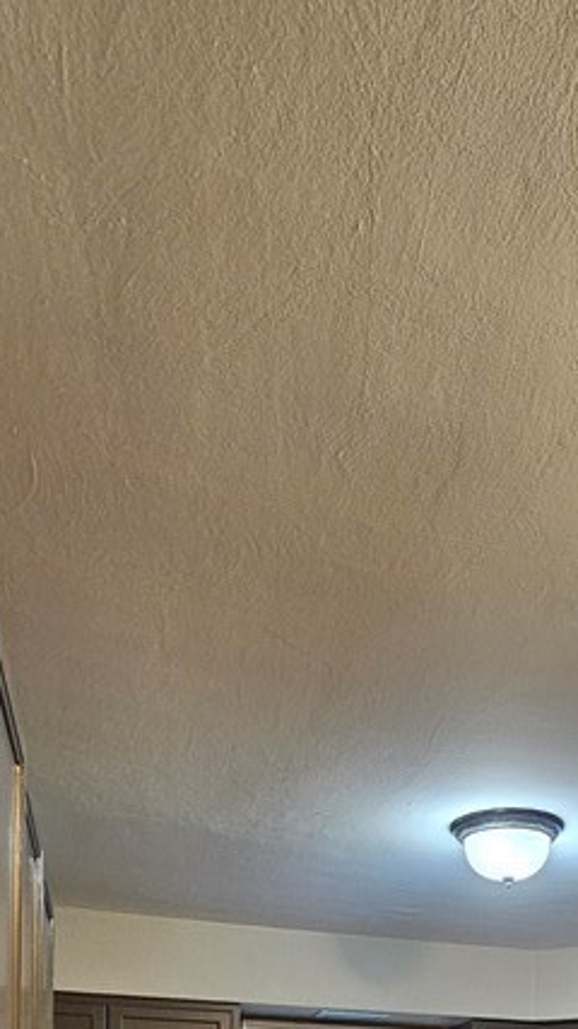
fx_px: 927
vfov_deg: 42.3
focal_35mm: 34
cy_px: 1188
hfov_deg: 32.8
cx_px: 527
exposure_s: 1/60
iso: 320
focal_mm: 2.2
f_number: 2.2
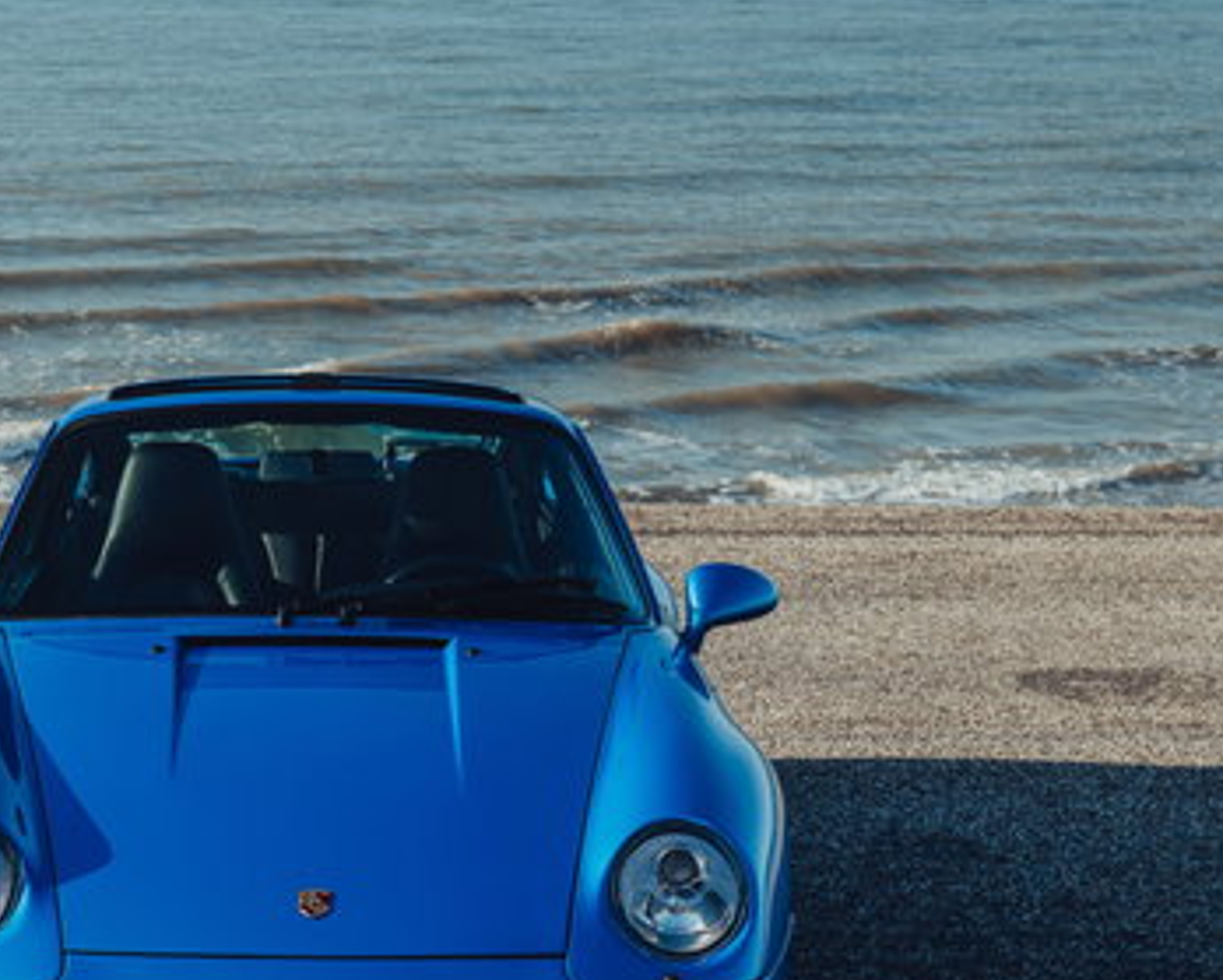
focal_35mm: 91
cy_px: 553
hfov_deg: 20.9
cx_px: 313
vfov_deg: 16.9
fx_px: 3297
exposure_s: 1/160
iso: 200
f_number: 7.1
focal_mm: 44
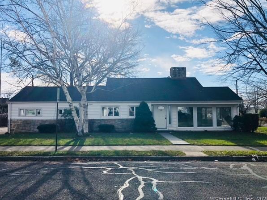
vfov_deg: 46.8
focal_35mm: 30
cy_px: 96
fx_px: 231
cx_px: 129
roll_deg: +0.6
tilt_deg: +4.6
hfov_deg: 59.9
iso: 20
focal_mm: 3.99
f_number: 1.8
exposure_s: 1/4425
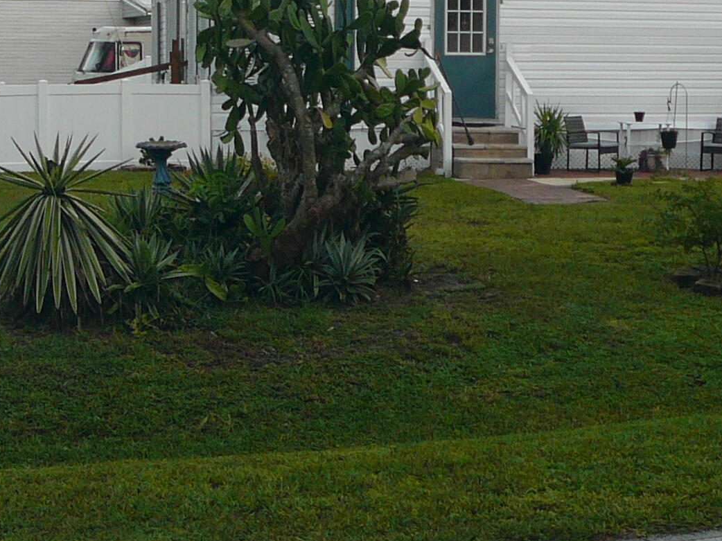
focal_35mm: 86
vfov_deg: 17.0
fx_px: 1793
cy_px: 119
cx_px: 555
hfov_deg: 22.5
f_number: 2.8
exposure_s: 1/60
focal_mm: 5.2
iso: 80
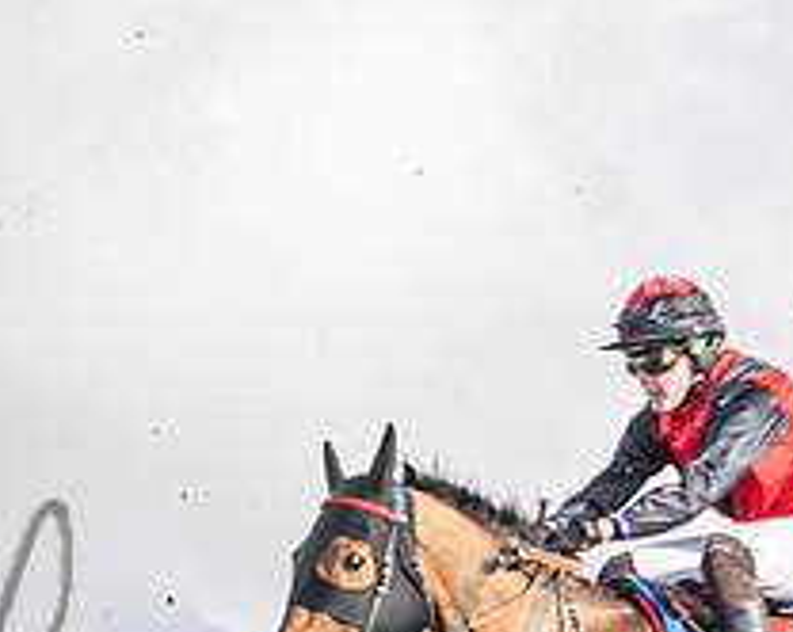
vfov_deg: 6.6
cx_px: -191
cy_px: 465
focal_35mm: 234
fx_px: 5487
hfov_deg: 8.2
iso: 200
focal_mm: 38
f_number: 4
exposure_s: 1/1250
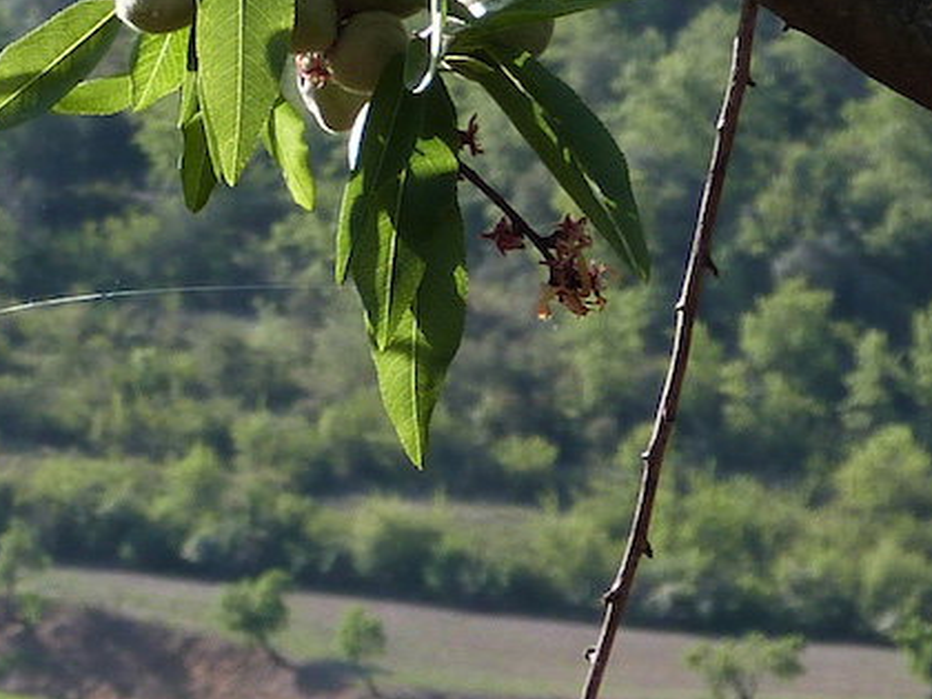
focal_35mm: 405
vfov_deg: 3.7
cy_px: -227
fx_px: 10904
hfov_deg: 4.9
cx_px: -521
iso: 100
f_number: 5
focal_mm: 18.2
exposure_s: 1/250
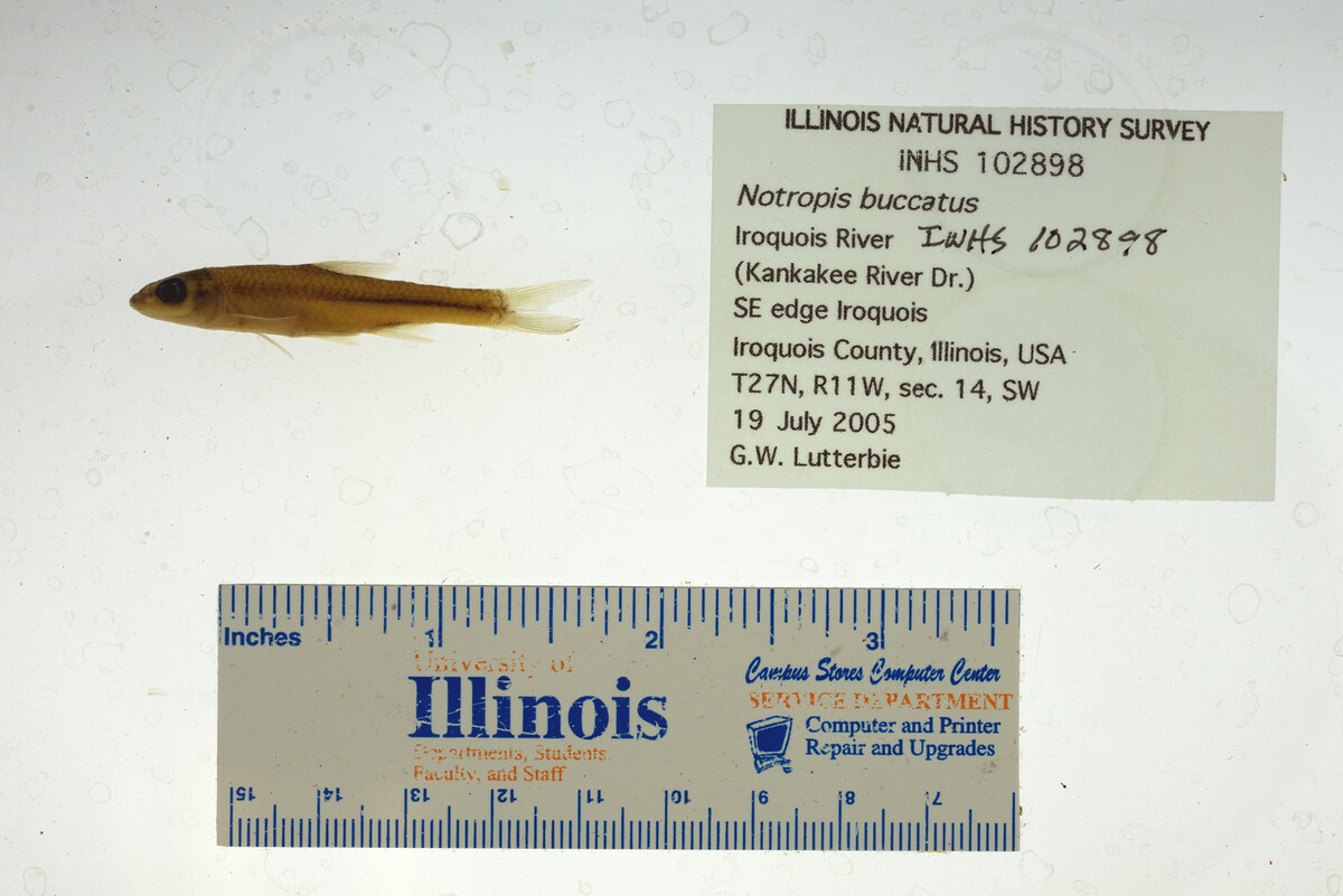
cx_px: 672
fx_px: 2239
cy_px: 448
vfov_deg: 22.6
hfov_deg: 33.4
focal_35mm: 60
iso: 100
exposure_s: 1/200
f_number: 10
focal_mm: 60
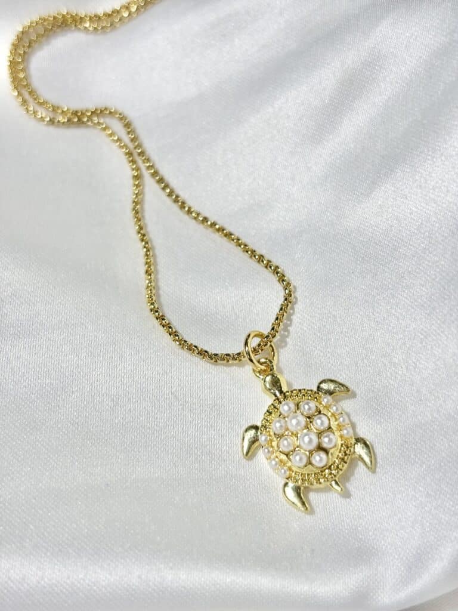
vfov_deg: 36.8
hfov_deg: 28.0
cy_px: 306
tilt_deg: -47.2
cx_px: 229
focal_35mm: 52
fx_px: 917
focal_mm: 5.96
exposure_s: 1/384
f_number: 1.6
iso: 32
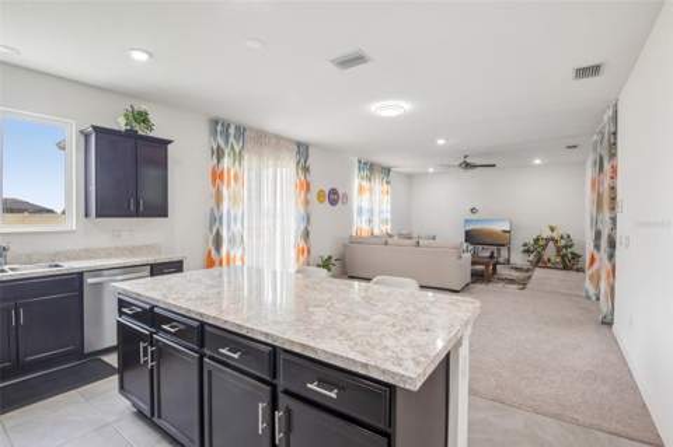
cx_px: 336
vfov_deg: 73.6
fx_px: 299
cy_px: 224
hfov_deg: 96.8
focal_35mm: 16
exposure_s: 1/30
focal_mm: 16
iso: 400
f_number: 8
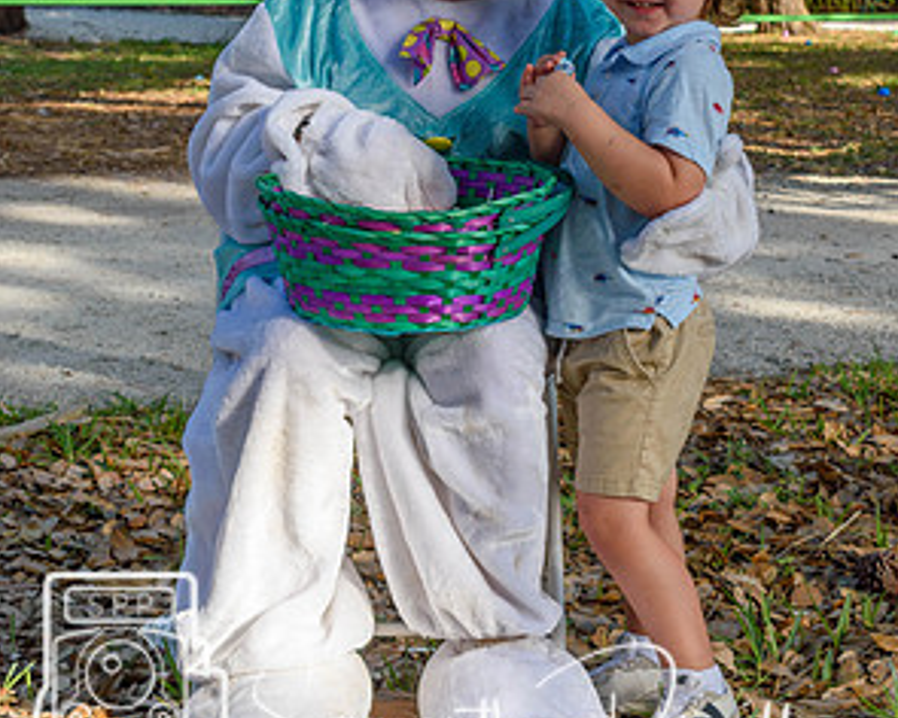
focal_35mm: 86
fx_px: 2286
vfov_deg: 17.8
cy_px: 204
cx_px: 454
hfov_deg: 22.2
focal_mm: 40
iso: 200
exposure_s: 1/320
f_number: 9
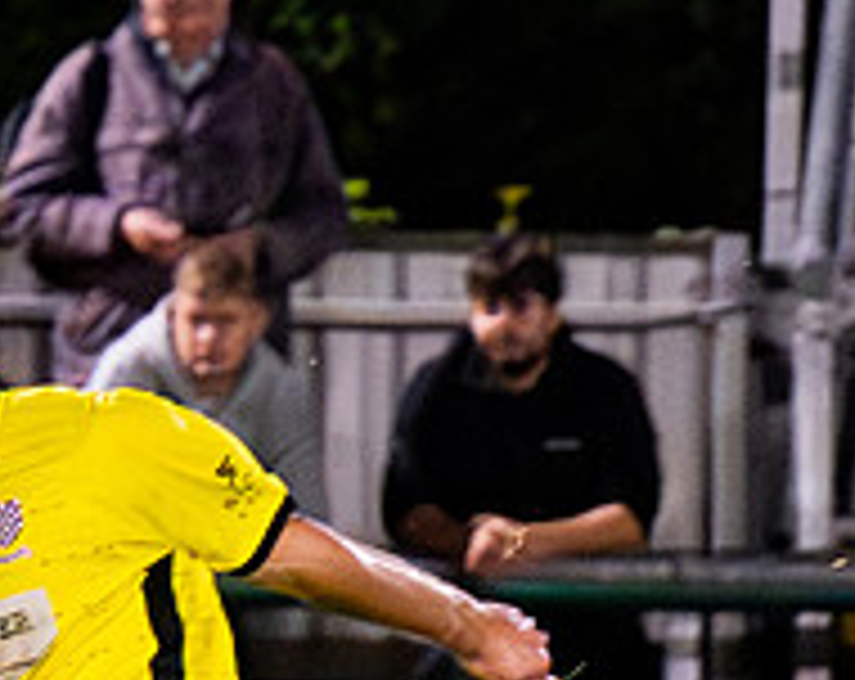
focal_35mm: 1306
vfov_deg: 1.2
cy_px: 198
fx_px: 32963
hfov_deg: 1.5
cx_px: -663
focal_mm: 120
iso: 6400
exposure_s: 1/1000
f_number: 2.8
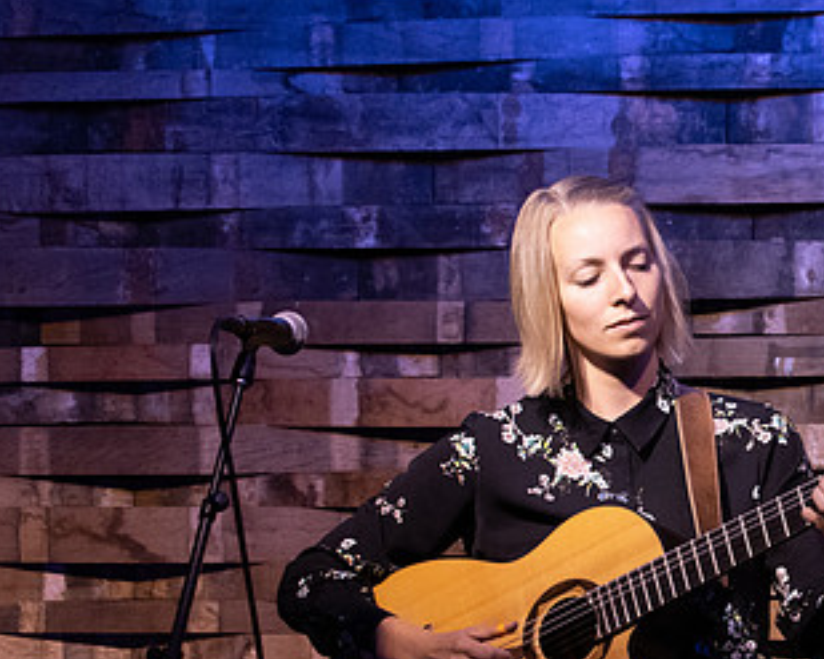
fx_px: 10727
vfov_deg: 3.5
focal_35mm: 440
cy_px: 447
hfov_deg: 4.4
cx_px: 738
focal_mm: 240
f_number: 6.3
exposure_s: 1/125
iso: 6400
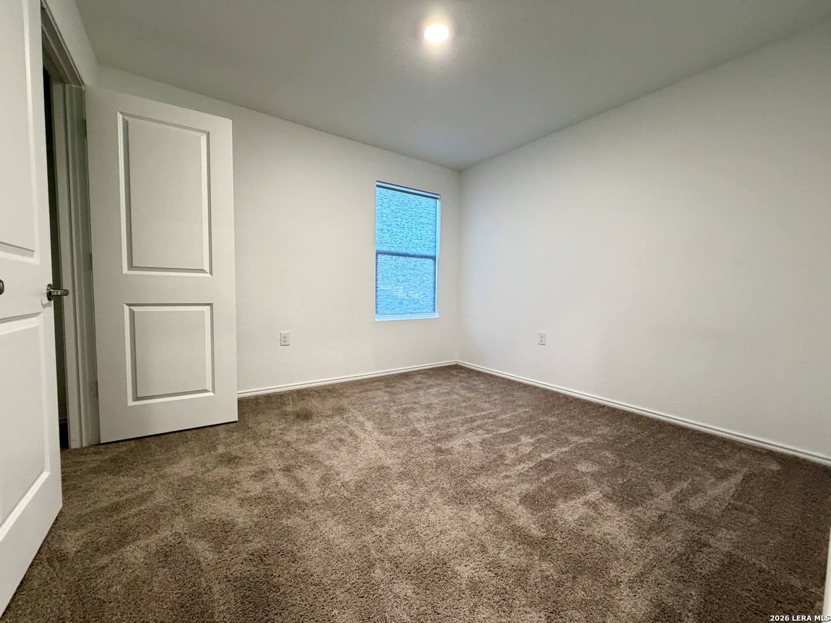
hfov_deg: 102.1
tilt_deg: -3.0
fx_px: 336
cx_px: 416
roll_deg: -0.4
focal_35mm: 14
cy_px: 312
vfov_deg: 85.7
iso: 400
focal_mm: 2.22
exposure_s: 1/60
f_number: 2.2
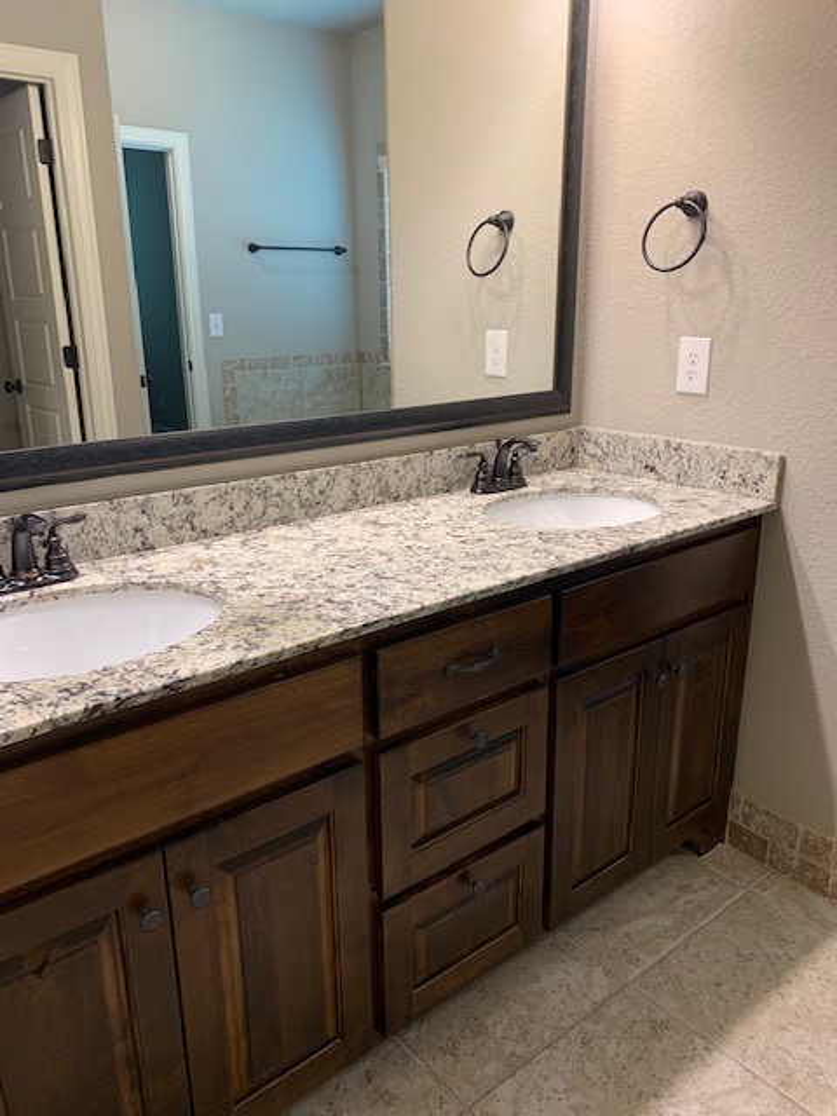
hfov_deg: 53.1
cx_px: 418
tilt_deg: -17.1
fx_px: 838
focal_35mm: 26
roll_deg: +1.1
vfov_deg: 67.3
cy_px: 558
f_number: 1.8
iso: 100
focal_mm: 4.25
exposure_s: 1/60
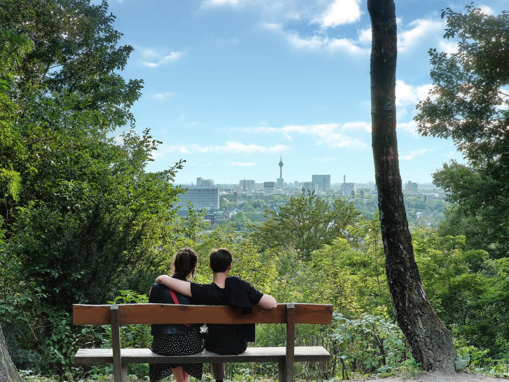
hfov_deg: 30.2
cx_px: 192
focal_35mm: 64
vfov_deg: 22.9
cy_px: 233
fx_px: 941
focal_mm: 64
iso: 200
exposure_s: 1/12
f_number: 20
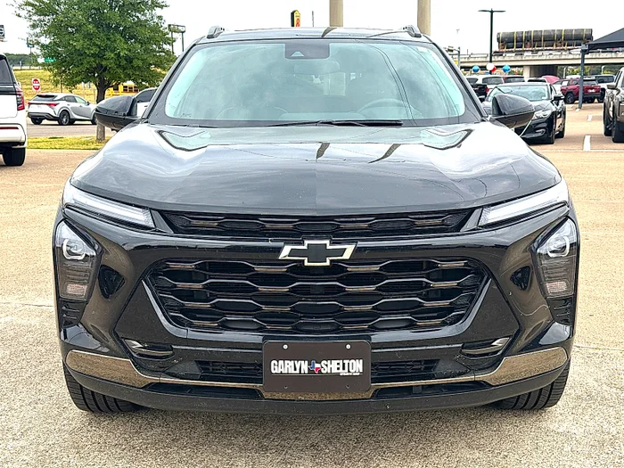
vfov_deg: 30.3
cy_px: 234
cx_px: 312
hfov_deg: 39.7
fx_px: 865
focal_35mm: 48
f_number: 1.78
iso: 64
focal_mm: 6.86
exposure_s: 1/990
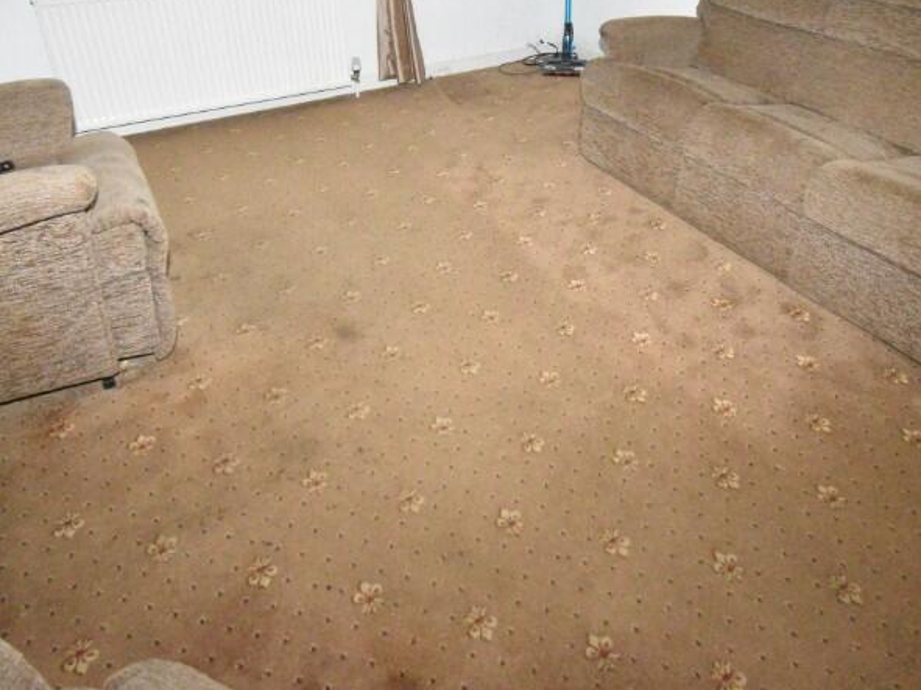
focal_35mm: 25
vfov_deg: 53.1
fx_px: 665
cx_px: 499
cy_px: 200
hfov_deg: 69.3
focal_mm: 10
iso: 12800
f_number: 4.5
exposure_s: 1/100
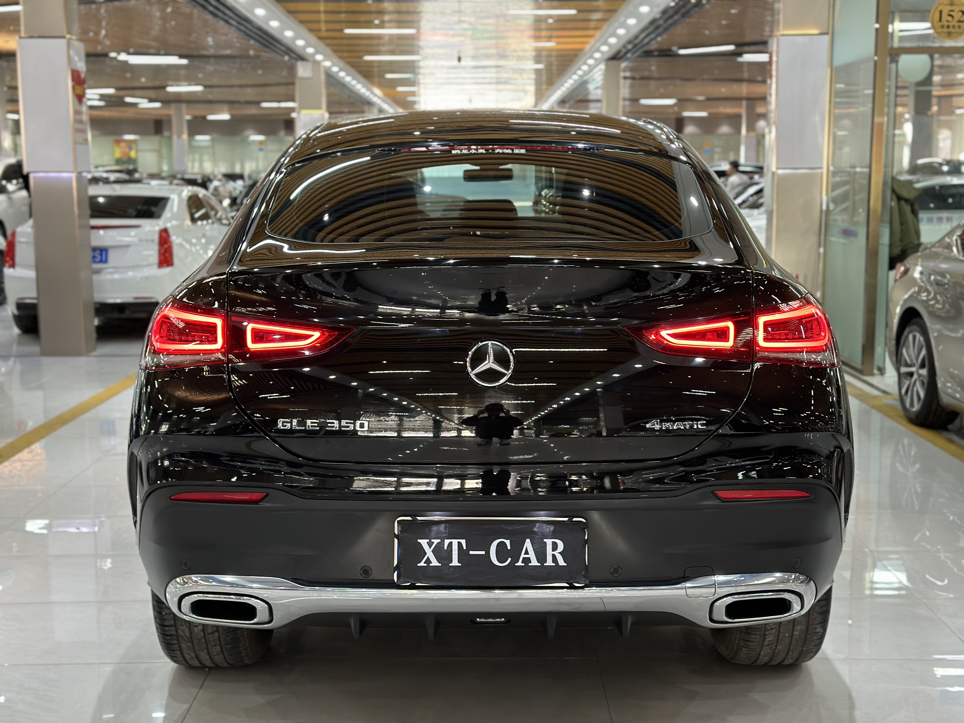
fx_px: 1337
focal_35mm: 48
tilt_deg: -7.5
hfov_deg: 39.7
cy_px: 362
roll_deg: +0.8
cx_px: 482
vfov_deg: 30.3
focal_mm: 6.86
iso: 160
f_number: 1.78
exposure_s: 1/50
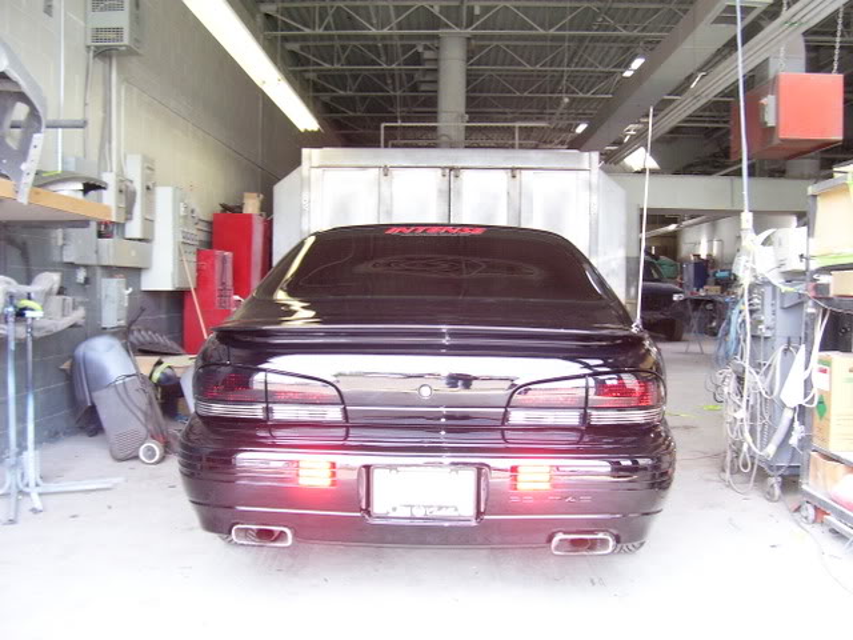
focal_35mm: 34
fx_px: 838
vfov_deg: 41.8
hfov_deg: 54.0
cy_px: 320
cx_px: 426
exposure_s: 1/60
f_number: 2.7
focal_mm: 5.6
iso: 125
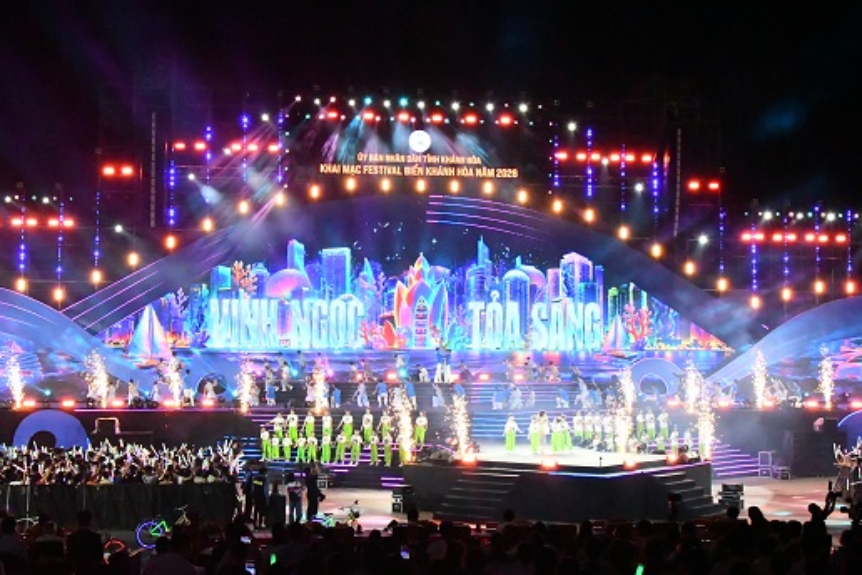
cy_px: 257
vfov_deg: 27.0
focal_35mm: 50
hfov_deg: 39.6
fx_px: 1197
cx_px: 418
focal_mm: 29
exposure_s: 1/200
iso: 12800
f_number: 14
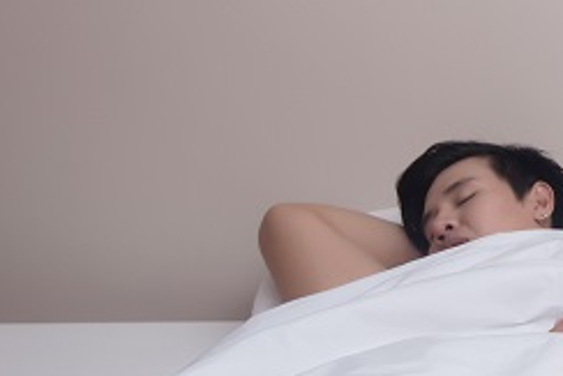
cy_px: 38
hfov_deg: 18.6
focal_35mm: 95
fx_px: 1487
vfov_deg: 14.3
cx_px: 881
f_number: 9
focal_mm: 29
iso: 100
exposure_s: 1/160
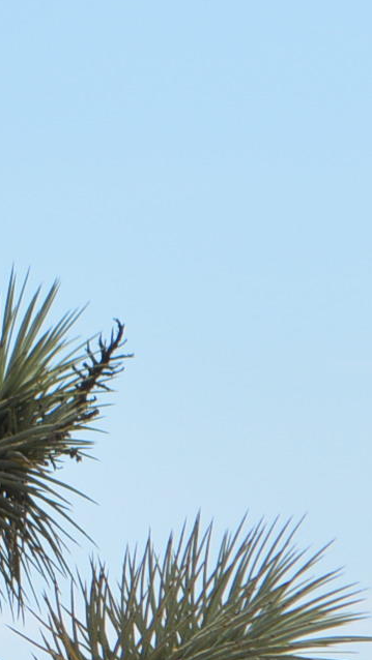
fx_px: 7108
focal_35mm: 405
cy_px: 613
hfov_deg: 3.0
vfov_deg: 5.3
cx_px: -163
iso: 400
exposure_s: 1/2000
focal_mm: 55
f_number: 7.1
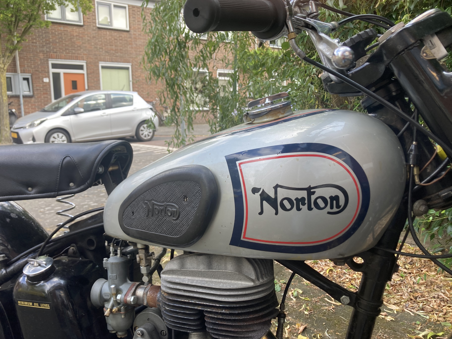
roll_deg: +0.3
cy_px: 182
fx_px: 405
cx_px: 214
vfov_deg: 45.4
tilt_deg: -9.7
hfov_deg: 58.3
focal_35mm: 31
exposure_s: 1/122
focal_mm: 3.99
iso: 20
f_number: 1.8
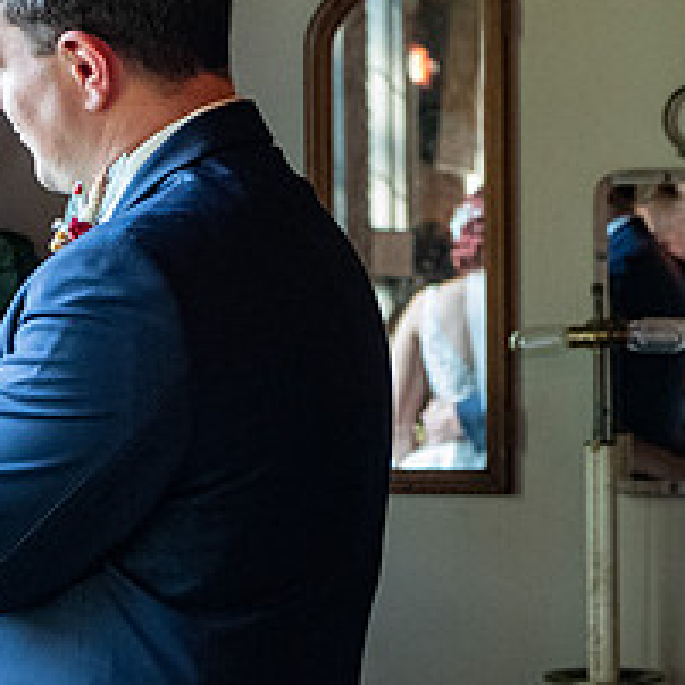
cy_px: 199
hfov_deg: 11.0
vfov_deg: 11.2
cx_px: -123
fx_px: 3493
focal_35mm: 156
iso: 4000
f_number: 4
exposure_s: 1/200
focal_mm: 40.7
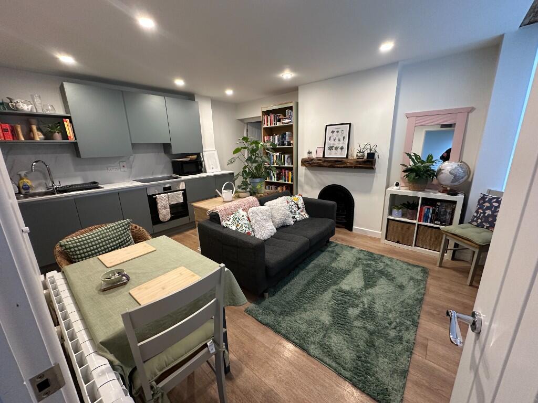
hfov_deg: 102.1
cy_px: 202
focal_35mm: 14
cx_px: 269
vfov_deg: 85.7
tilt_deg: -15.9
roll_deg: +2.2
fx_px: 218
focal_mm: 2.22
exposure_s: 1/50
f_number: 2.2
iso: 250
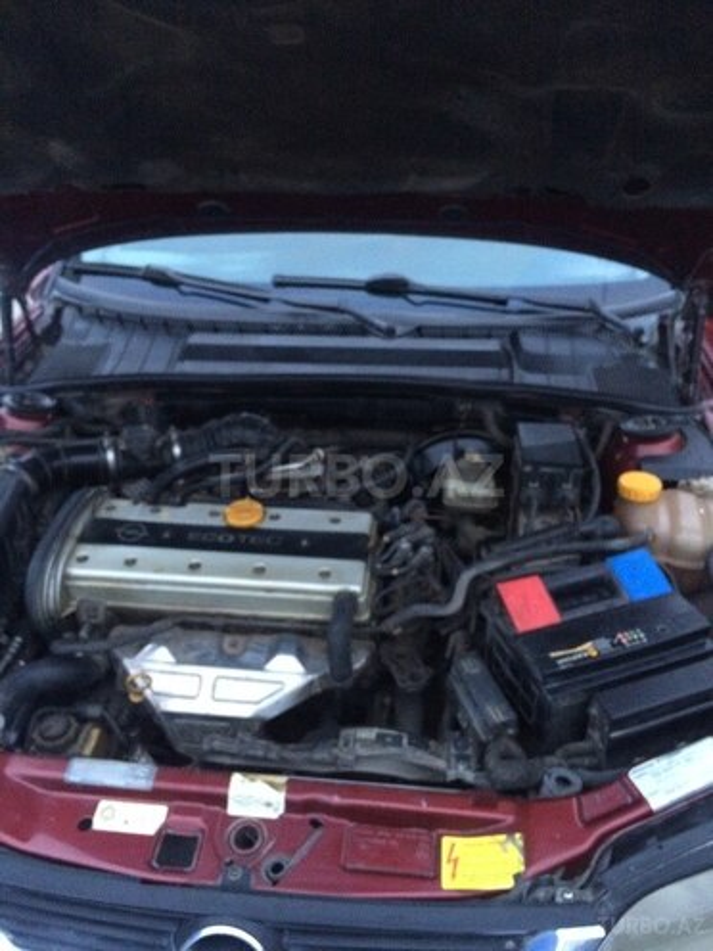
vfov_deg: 61.7
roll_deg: +1.4
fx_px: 796
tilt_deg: -29.5
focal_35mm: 29
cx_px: 356
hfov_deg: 48.2
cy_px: 476
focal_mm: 4.15
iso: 320
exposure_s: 1/25
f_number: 2.2
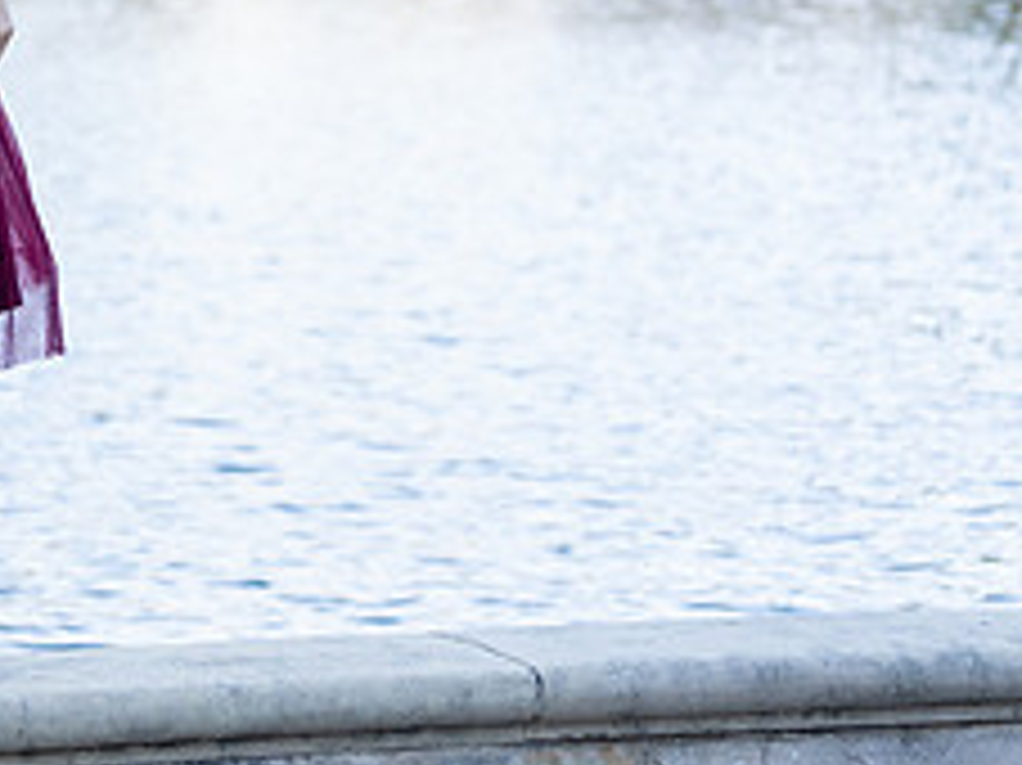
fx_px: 5075
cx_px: -176
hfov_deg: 11.3
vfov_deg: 8.6
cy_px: -16
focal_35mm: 172
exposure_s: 1/320
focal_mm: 70
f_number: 2.8
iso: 320
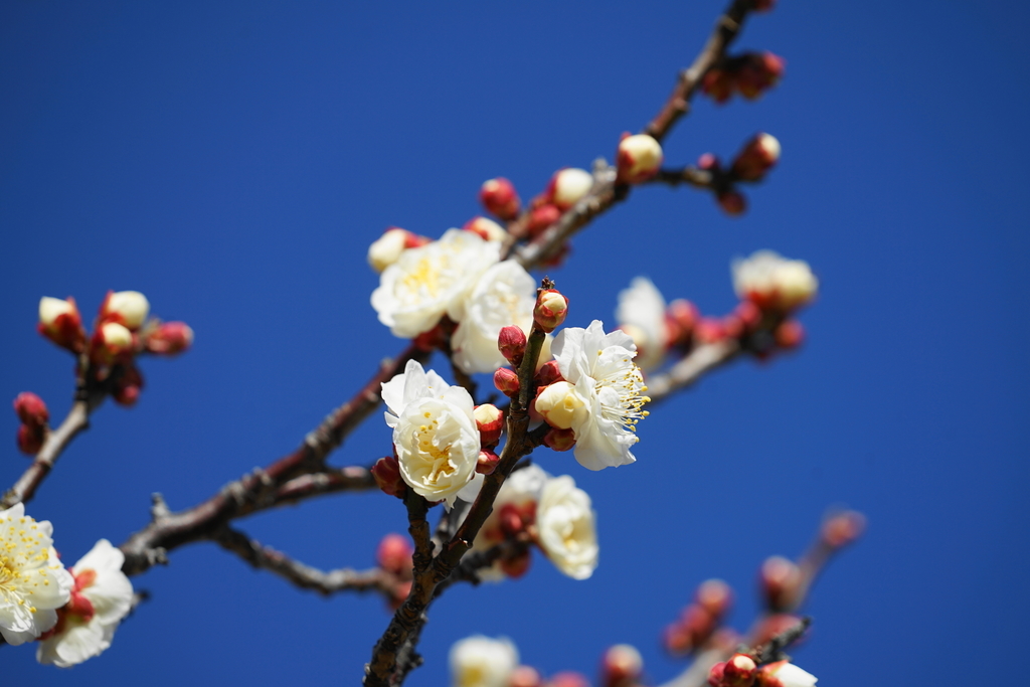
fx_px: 8584
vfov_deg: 4.6
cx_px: 515
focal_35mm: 300
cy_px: 344
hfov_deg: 6.9
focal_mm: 300
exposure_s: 1/640
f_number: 6.3
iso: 100
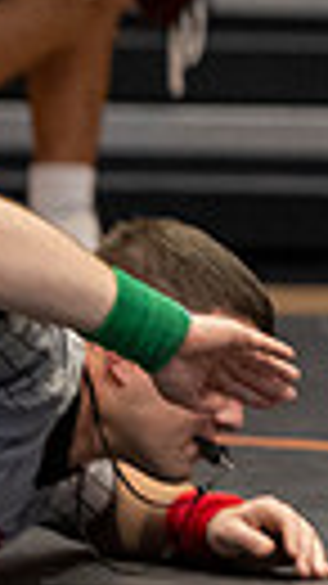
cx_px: 1254
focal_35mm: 575
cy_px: 752
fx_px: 8902
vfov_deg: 3.7
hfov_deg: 2.1
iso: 3200
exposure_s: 1/1000
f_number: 2.8
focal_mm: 98
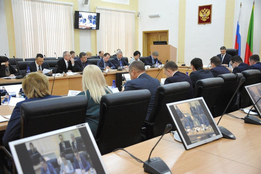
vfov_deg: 33.4
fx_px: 290
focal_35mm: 40
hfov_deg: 48.5
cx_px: 130
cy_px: 87
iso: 6400
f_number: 5
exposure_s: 1/200
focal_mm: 40
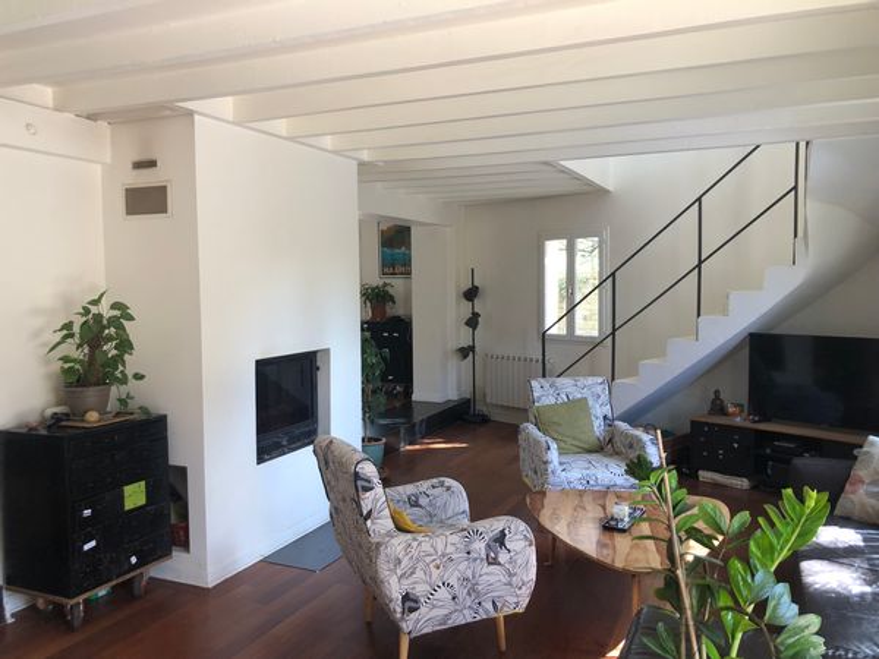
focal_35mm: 28
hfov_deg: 63.4
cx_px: 440
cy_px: 330
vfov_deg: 49.7
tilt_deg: -2.7
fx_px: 711
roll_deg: -0.2
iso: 20
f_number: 1.8
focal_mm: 3.99
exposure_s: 1/30
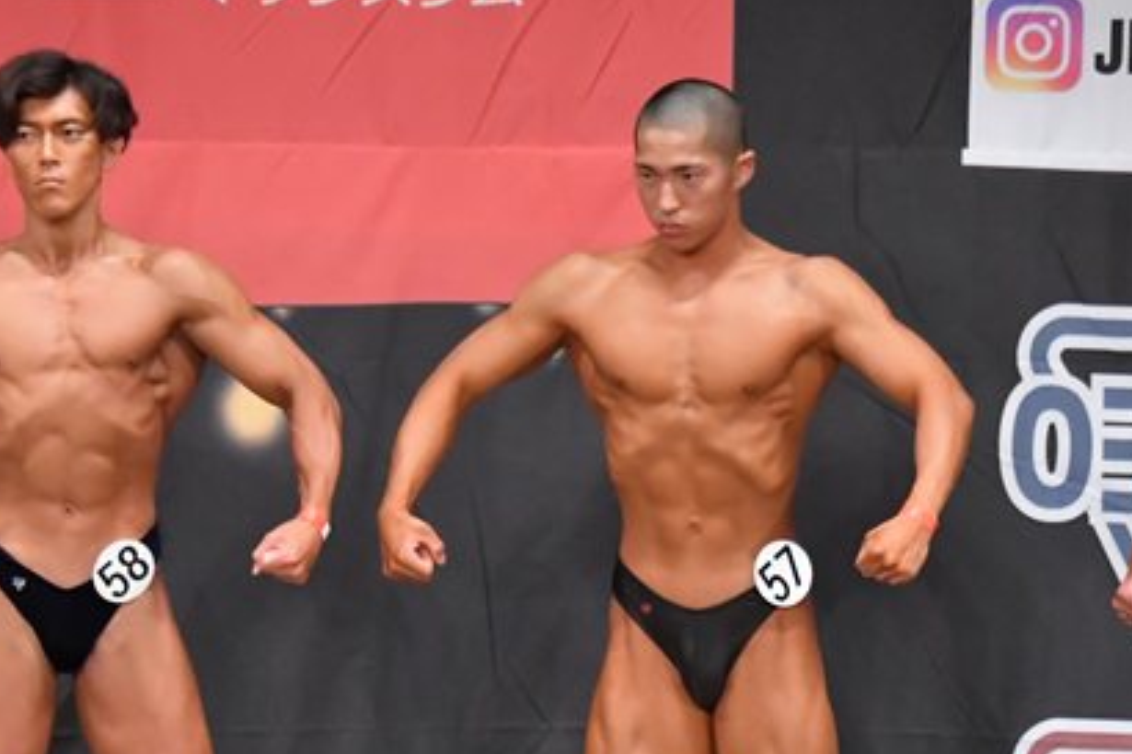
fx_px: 12006
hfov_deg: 5.4
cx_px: 672
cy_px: 657
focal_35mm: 382
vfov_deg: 3.6
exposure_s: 1/400
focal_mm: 135
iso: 6400
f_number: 5.6
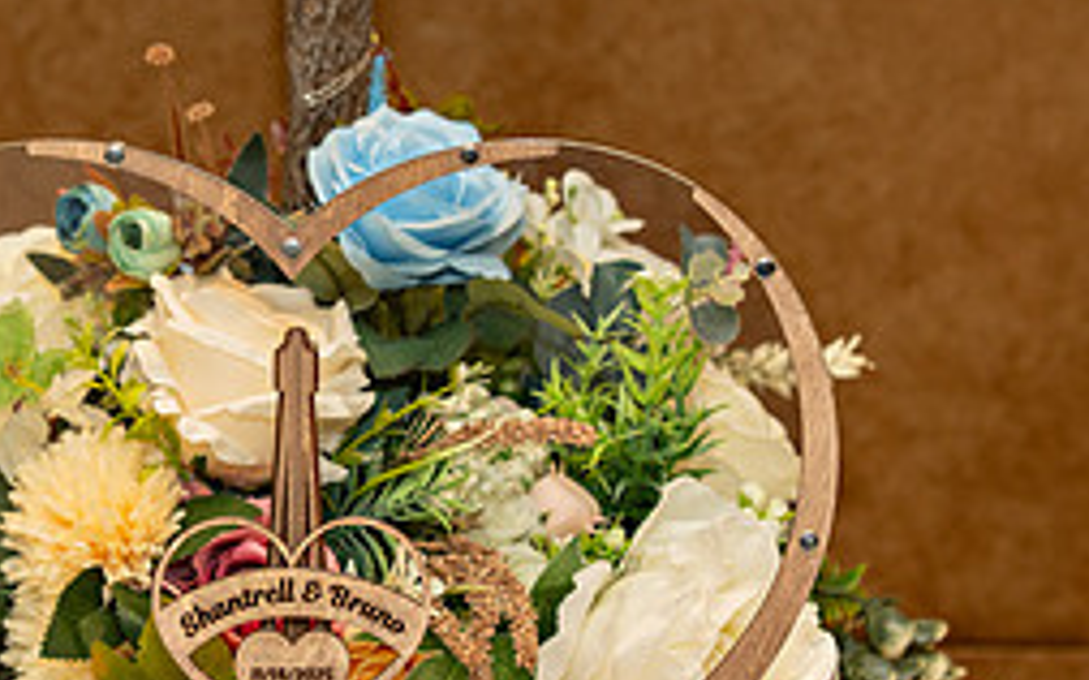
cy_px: 433
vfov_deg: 6.6
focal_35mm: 199
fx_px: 5905
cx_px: 306
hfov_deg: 10.5
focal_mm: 85
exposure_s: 1/160
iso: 640
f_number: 4.5
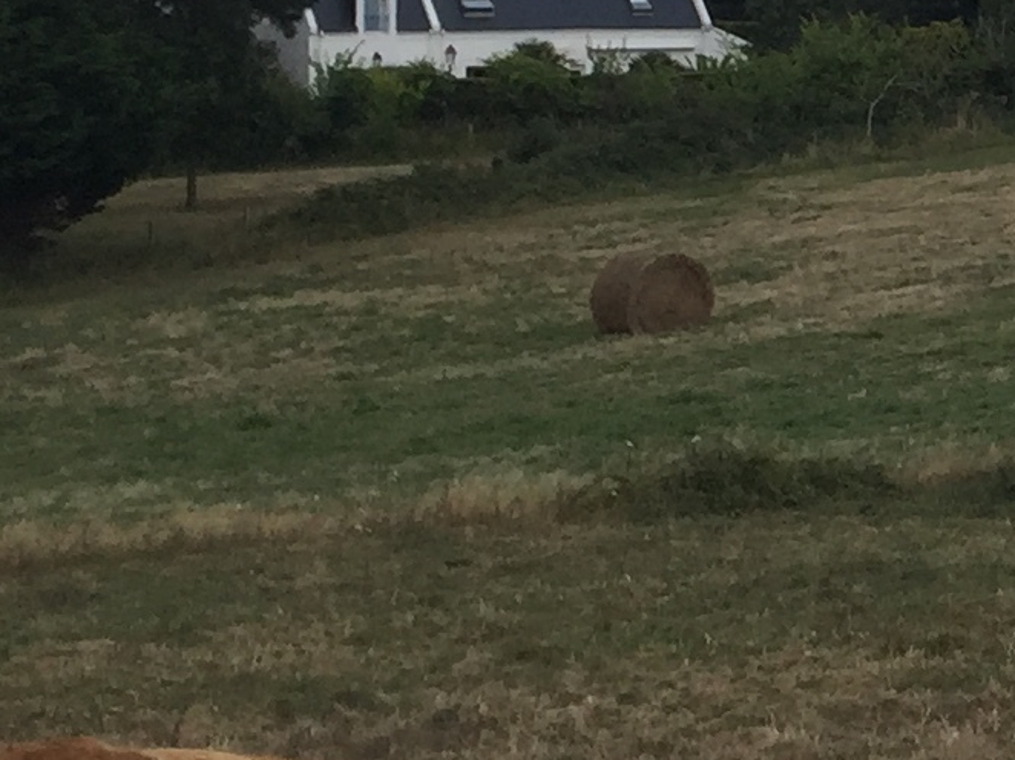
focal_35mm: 143
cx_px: 1863
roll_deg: -0.2
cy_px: 90
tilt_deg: -2.0
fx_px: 4191
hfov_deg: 12.5
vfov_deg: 10.3
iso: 32
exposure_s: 1/898
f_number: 2.2
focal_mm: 4.15
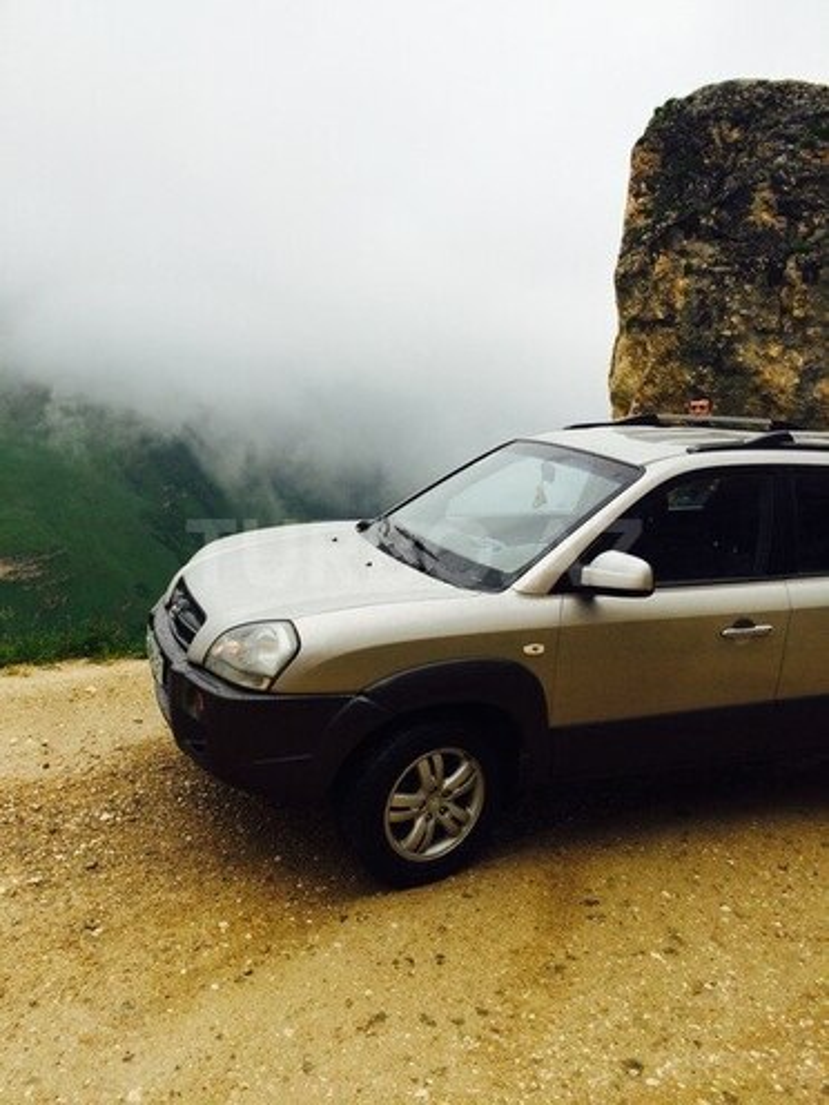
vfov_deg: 61.7
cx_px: 414
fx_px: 926
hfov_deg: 48.2
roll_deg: -5.0
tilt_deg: -6.9
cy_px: 552
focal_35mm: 29
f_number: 2.2
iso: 32
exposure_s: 1/232
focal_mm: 4.15
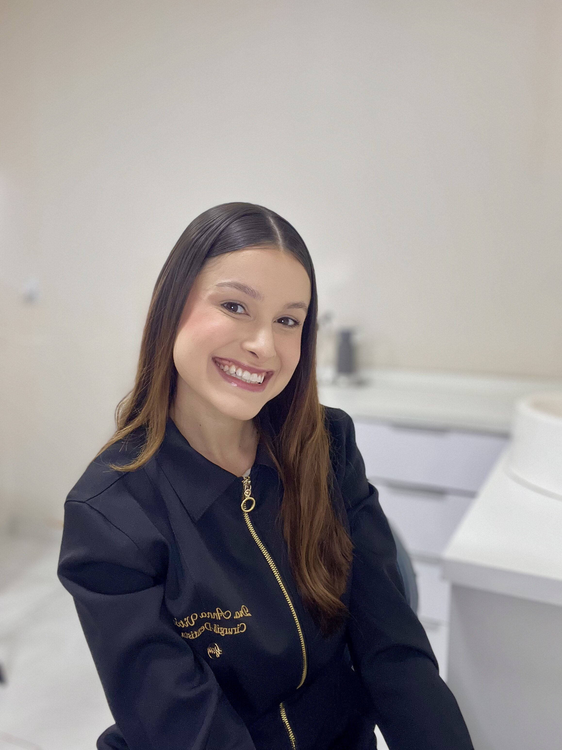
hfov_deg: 46.8
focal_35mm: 30
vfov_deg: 60.0
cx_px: 281
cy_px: 375
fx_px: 649
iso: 200
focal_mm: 2.71
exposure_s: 1/60
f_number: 2.2
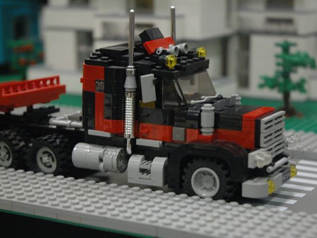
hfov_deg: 19.3
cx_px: 152
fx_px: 934
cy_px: 120
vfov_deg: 14.5
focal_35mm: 102
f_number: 4.5
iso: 1600
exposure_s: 1/50
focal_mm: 62
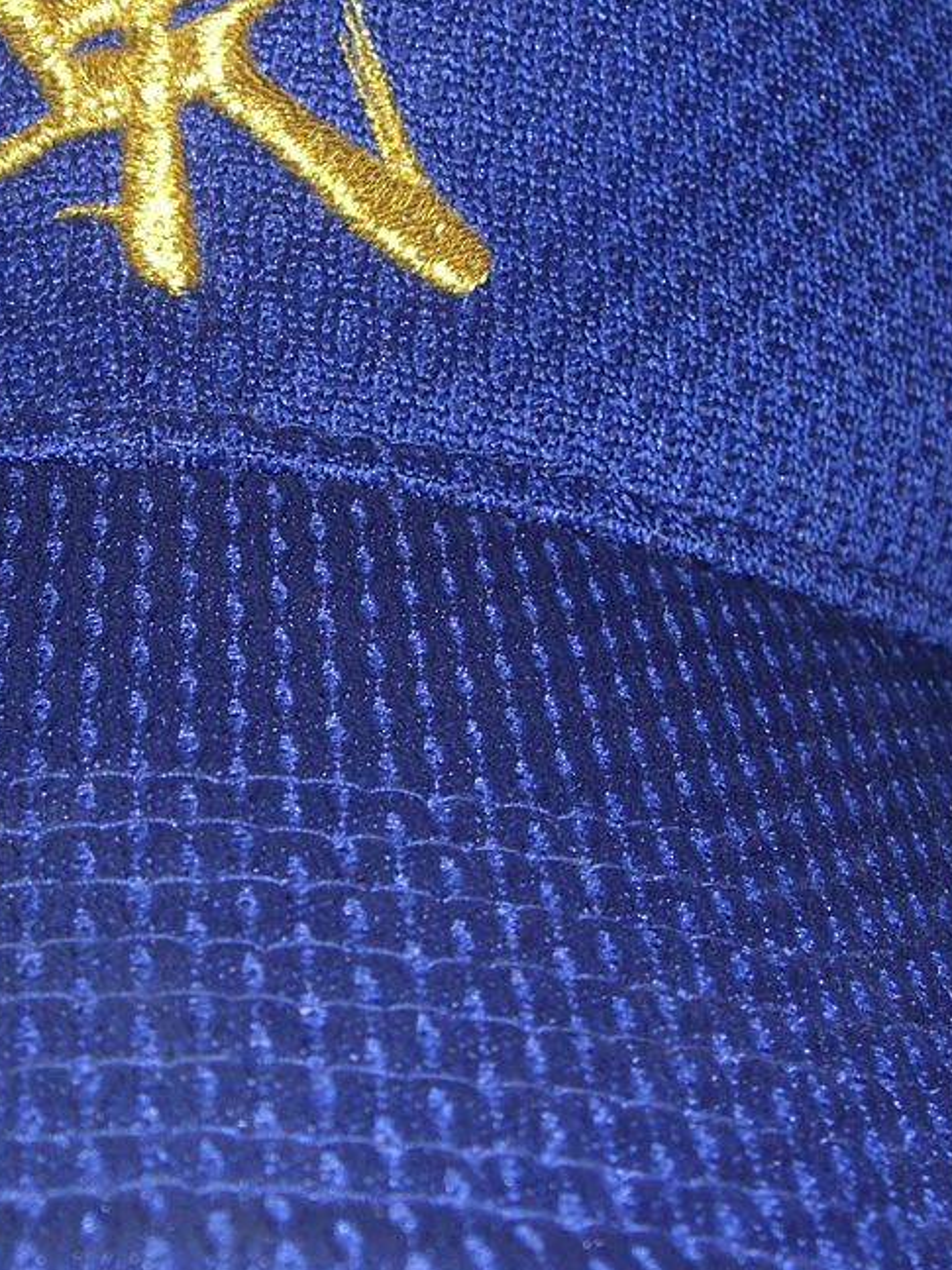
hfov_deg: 15.6
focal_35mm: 94
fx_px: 3448
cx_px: 190
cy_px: 516
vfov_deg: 20.8
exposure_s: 1/60
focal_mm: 7.9
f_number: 4
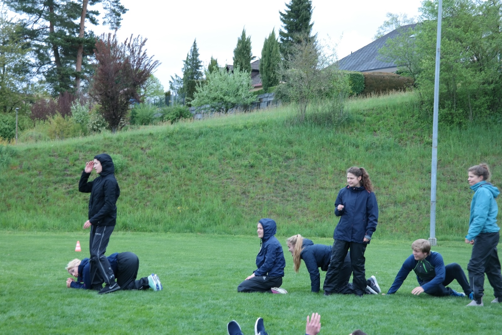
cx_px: 251
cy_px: 168
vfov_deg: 16.3
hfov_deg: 24.2
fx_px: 1171
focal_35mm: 84
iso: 200
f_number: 6.3
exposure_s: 1/80
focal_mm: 55
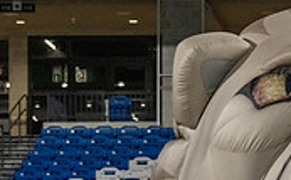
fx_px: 2356
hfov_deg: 7.0
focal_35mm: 298
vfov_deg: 4.3
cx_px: 450
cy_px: 336
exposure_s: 1/1250
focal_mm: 70
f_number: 3.2
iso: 4000
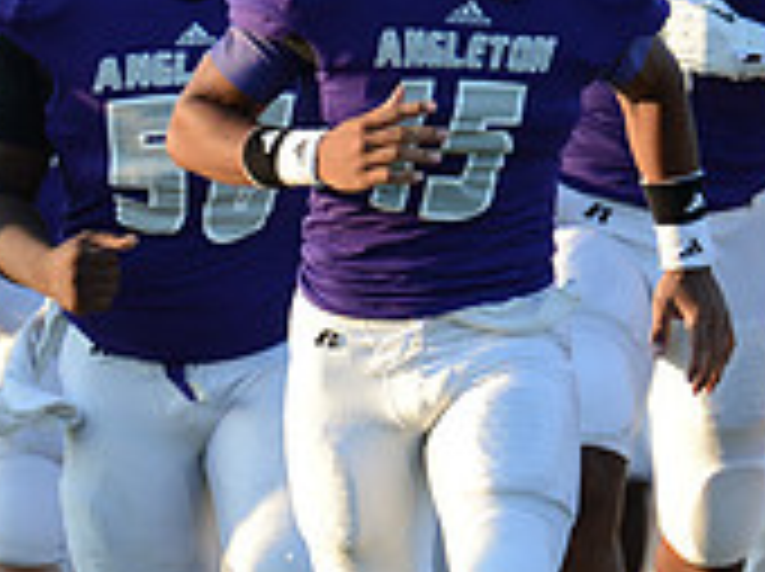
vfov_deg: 0.8
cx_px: 410
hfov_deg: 1.1
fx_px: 39900
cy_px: 171
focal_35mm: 1808
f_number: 4
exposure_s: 1/1600
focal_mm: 550
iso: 800
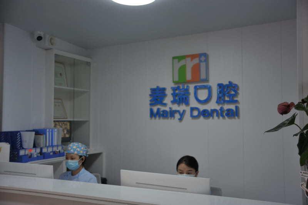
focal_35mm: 35
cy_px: 102
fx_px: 299
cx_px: 154
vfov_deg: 37.8
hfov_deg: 54.5
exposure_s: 1/100
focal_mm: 35
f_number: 3.2
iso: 200
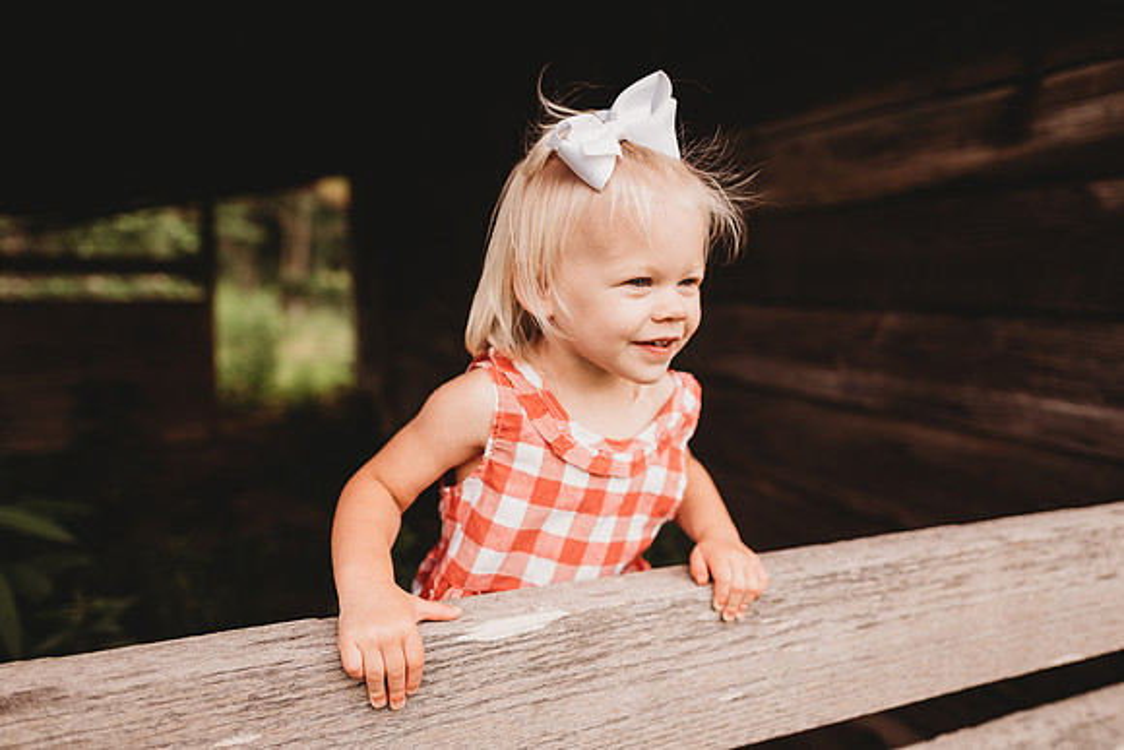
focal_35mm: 24
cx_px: 562
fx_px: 749
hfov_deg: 73.7
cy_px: 375
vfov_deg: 53.2
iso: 100
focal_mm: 24
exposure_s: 1/1000
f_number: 2.2
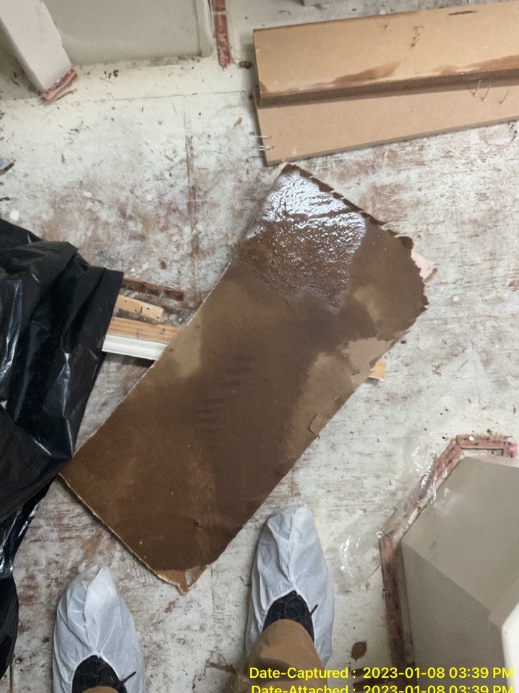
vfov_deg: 58.4
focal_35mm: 31
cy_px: 336
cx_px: 244
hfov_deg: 45.4
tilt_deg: -82.2
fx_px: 620
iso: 160
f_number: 1.8
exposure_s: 1/60
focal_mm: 3
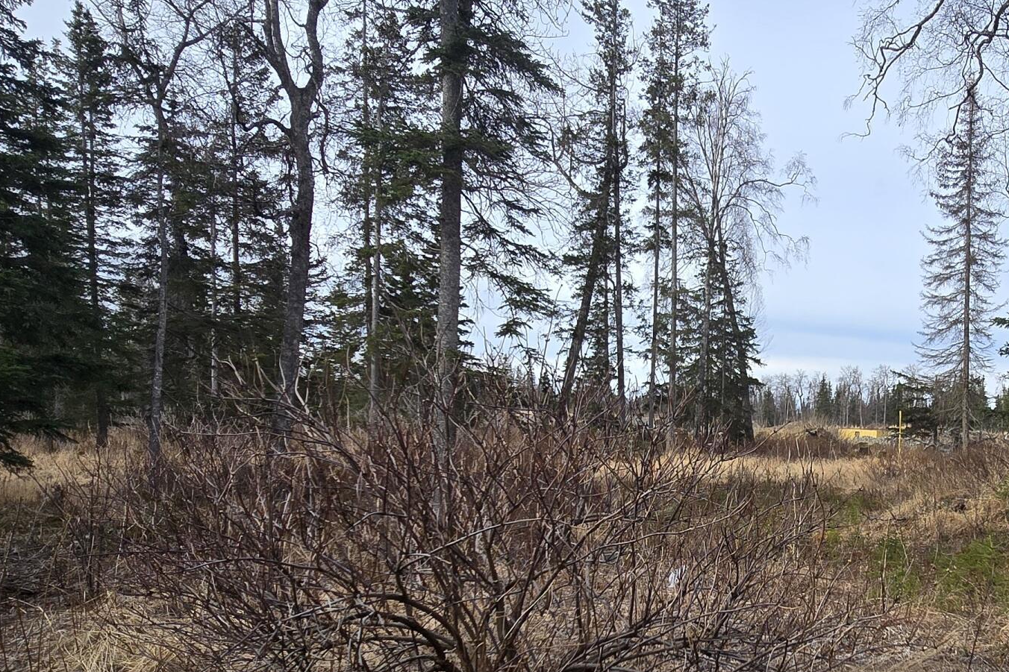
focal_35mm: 30
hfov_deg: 58.5
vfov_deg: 42.3
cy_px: 503
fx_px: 841
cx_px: 765
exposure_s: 1/1343
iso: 50
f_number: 2.2
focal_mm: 2.2
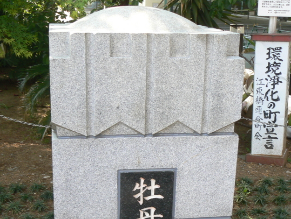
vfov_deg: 24.5
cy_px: 173
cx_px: 137
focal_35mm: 59
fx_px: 496
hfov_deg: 32.7
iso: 80
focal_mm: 6
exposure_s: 1/80
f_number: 4
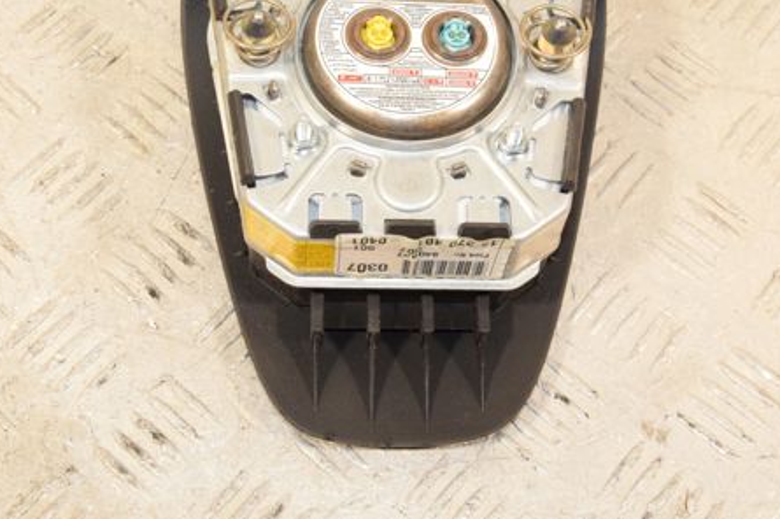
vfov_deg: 19.6
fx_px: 1494
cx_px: 380
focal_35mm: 69
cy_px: 147
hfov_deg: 29.3
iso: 1600
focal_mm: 32
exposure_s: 1/200
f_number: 9
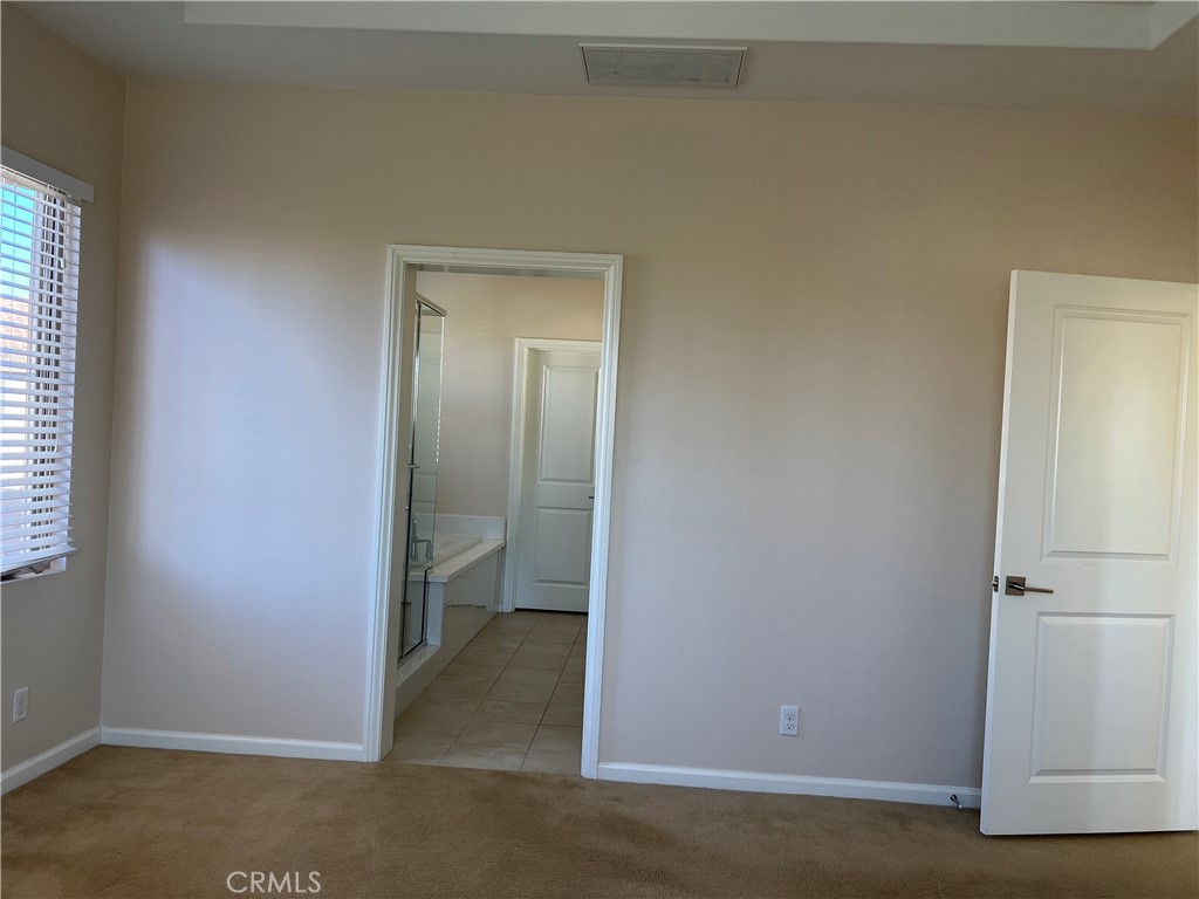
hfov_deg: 67.3
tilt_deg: -0.7
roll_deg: -3.0
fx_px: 901
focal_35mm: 26
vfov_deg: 53.1
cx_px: 600
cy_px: 450
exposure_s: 1/127
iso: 64
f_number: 1.5
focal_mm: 5.7
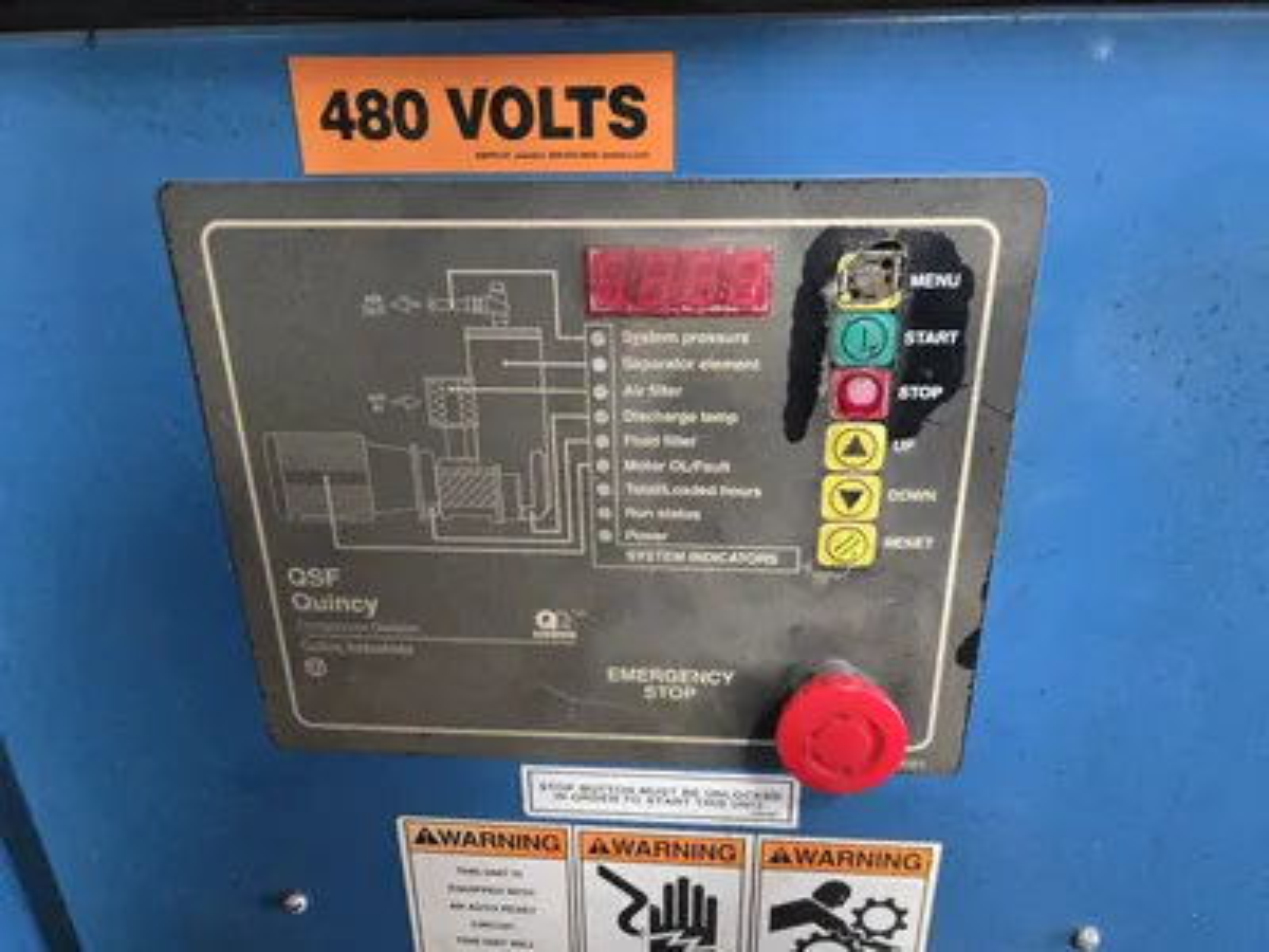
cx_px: 634
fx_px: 843
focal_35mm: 23
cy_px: 476
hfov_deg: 73.9
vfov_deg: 58.9
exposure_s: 1/60
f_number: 1.8
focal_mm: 5.4
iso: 1250
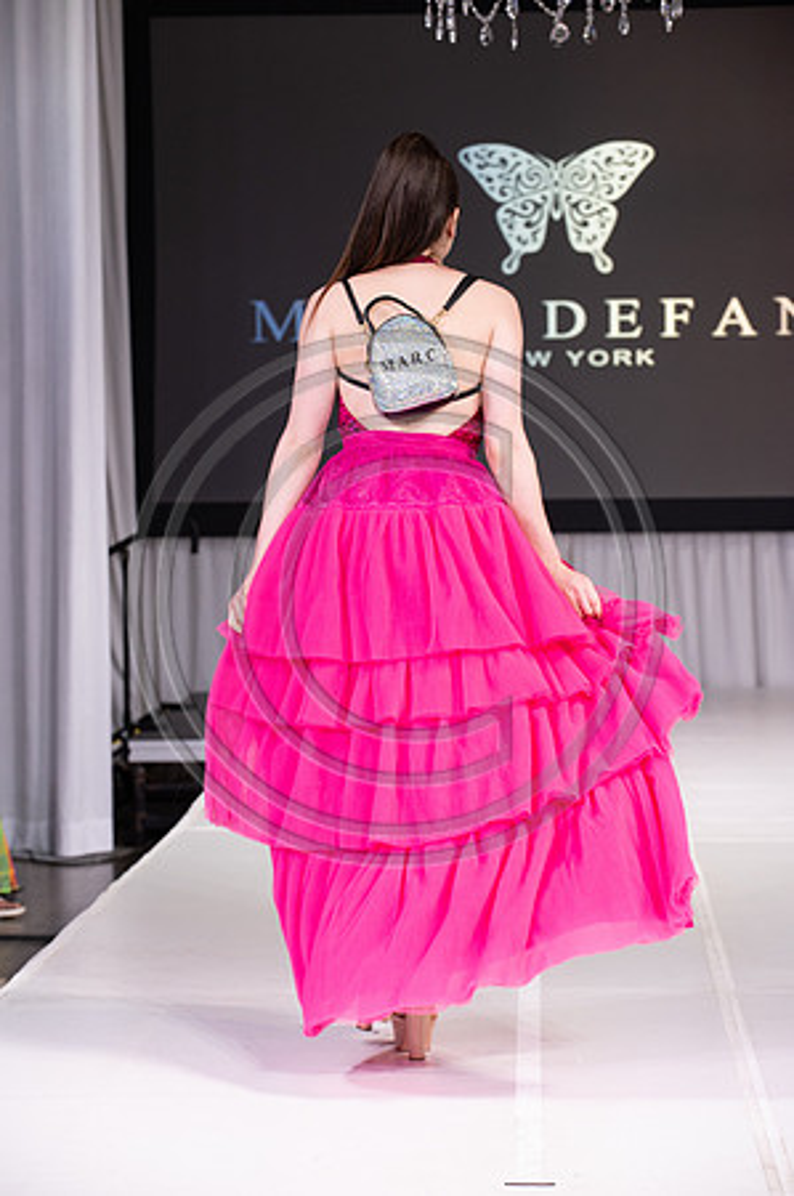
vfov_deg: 20.4
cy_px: 598
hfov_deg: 13.7
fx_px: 3316
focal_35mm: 100
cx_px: 397
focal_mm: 100
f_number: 5.6
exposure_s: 1/400
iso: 2000
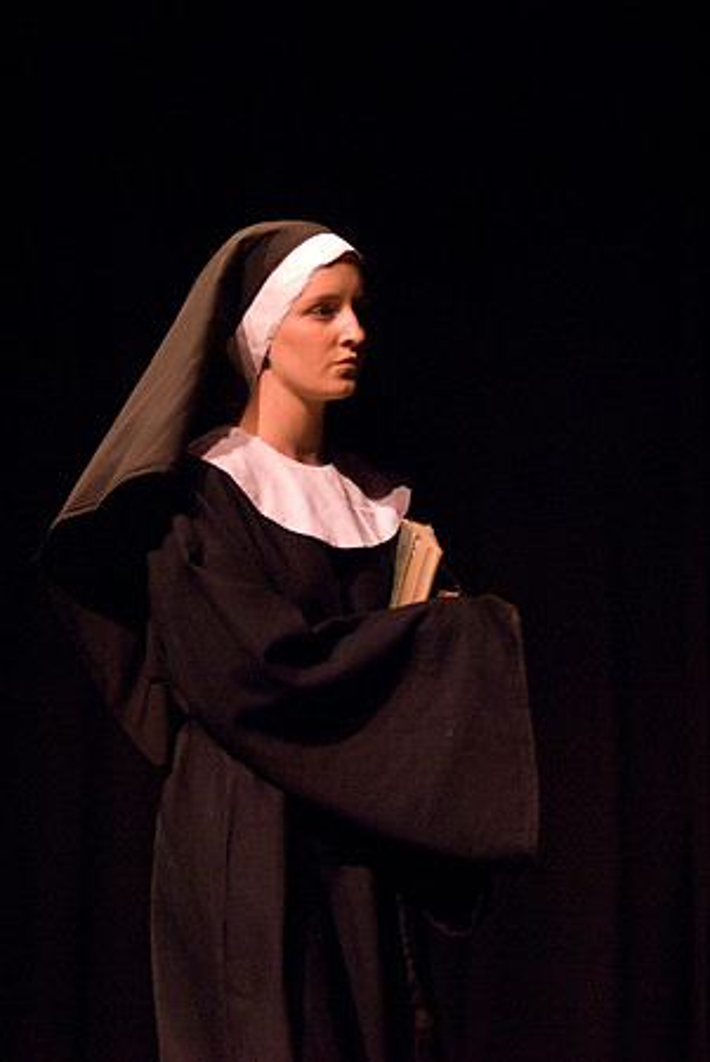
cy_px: 531
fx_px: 5976
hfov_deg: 6.8
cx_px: 355
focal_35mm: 202
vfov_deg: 10.1
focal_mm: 135
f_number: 2.8
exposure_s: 1/125
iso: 1600
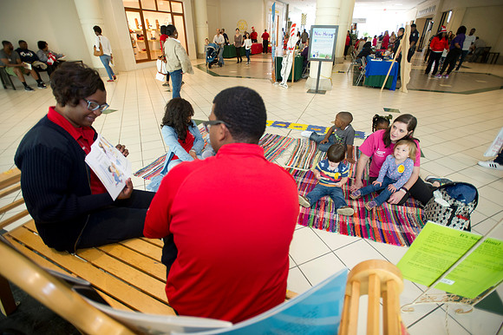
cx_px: 252
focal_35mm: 17
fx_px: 237
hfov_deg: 93.3
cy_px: 168
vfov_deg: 70.4
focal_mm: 17
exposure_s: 1/250
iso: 1250
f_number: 2.8
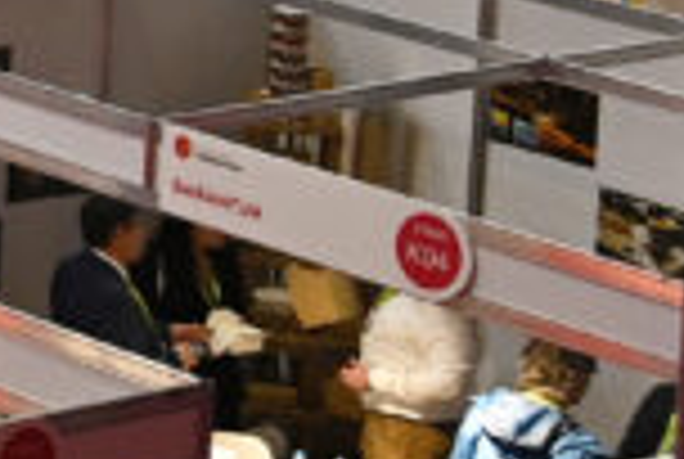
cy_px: -641
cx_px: -1431
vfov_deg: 6.1
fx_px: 4093
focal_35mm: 215
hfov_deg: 8.1
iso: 3200
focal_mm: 32
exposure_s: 1/400
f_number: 4.5
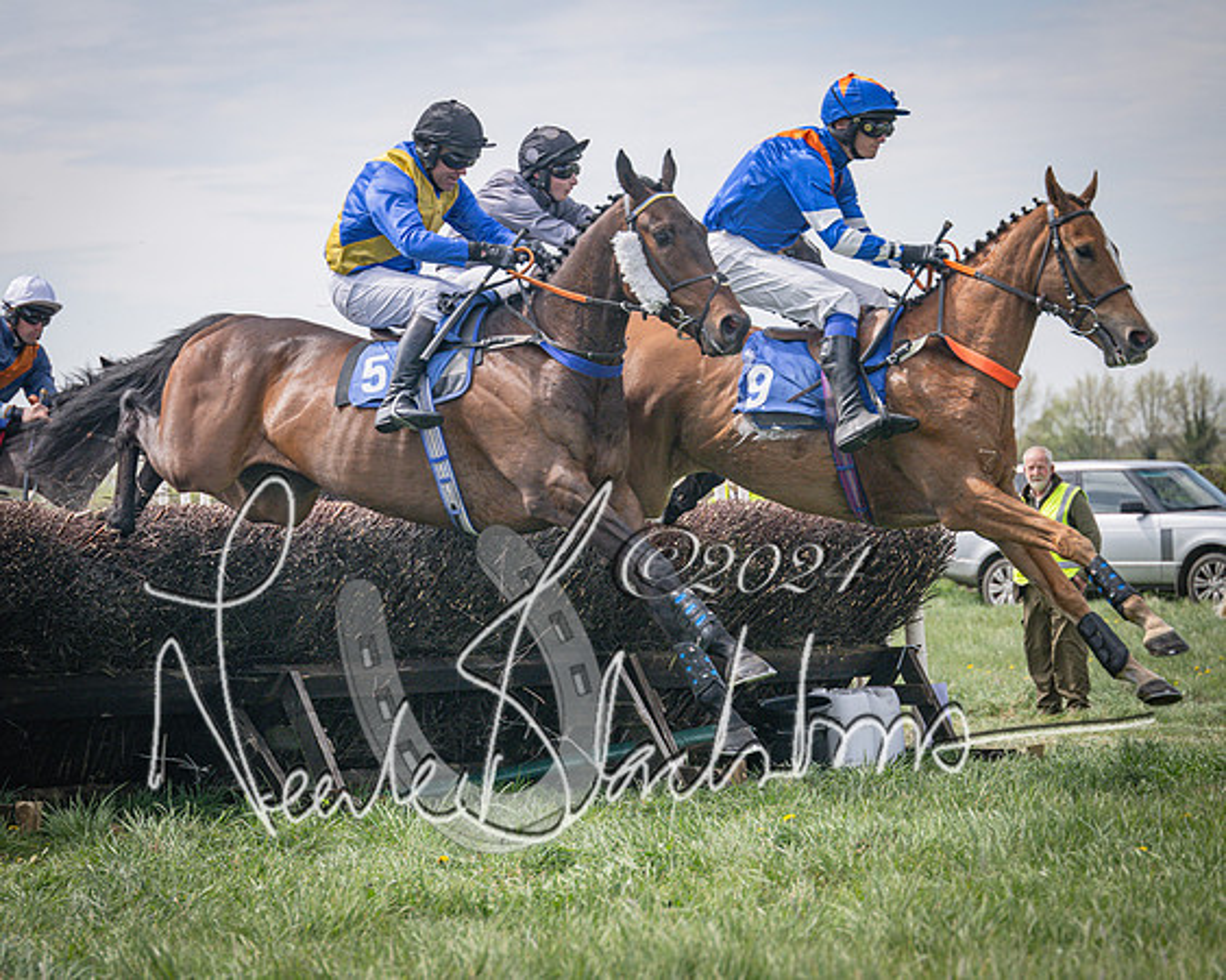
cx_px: 314
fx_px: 4962
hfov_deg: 14.0
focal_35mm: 137
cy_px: 435
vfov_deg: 11.3
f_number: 4
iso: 200
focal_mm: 98
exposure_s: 1/3200
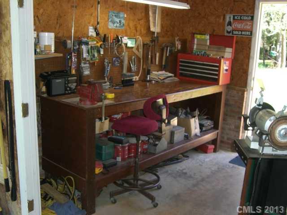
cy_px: 108
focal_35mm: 38
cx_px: 144
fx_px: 315
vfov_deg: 37.7
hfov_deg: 49.0
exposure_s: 1/60
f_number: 2.7
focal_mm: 6.2
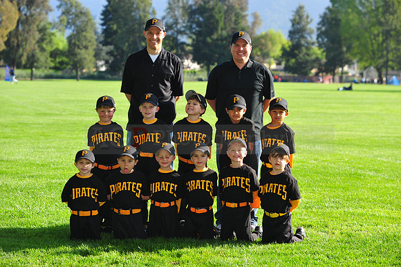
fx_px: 1169
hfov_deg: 19.5
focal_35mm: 105
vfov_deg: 13.0
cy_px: 134
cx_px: 200
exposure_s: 1/400
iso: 200
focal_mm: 105
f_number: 5
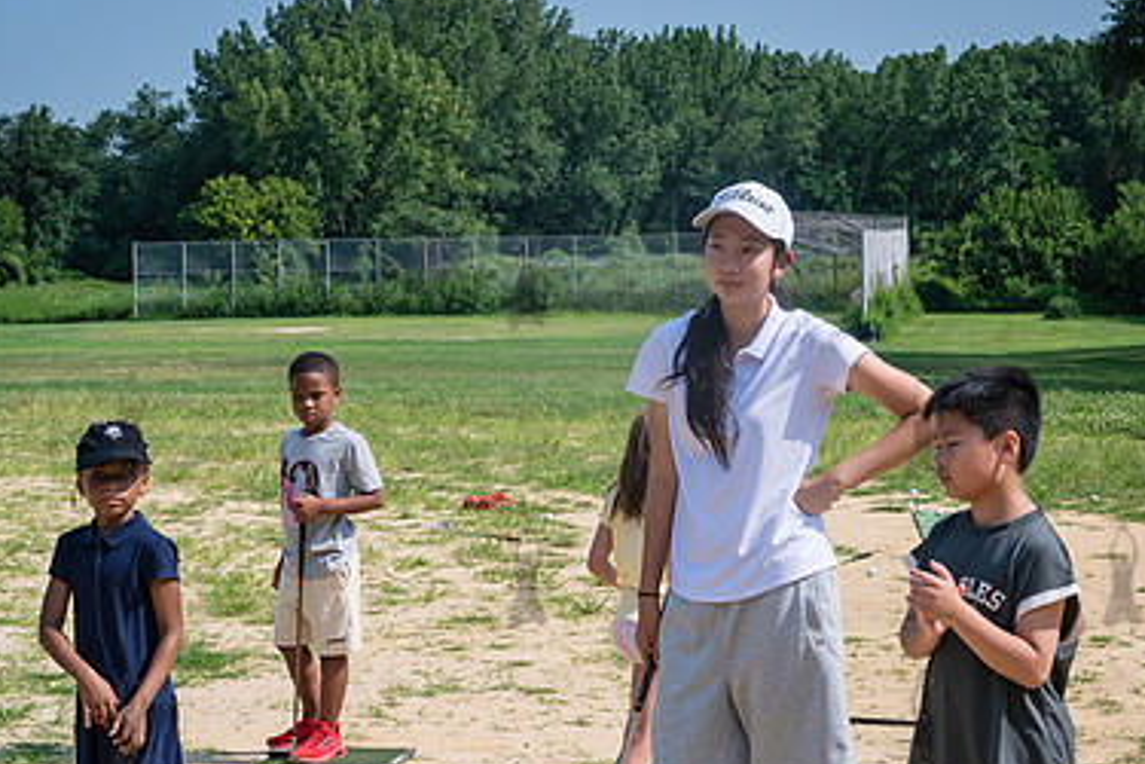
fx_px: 2735
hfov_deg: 23.6
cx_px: 701
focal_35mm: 86
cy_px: 386
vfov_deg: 15.9
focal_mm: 42
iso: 160
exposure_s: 1/1000
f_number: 5
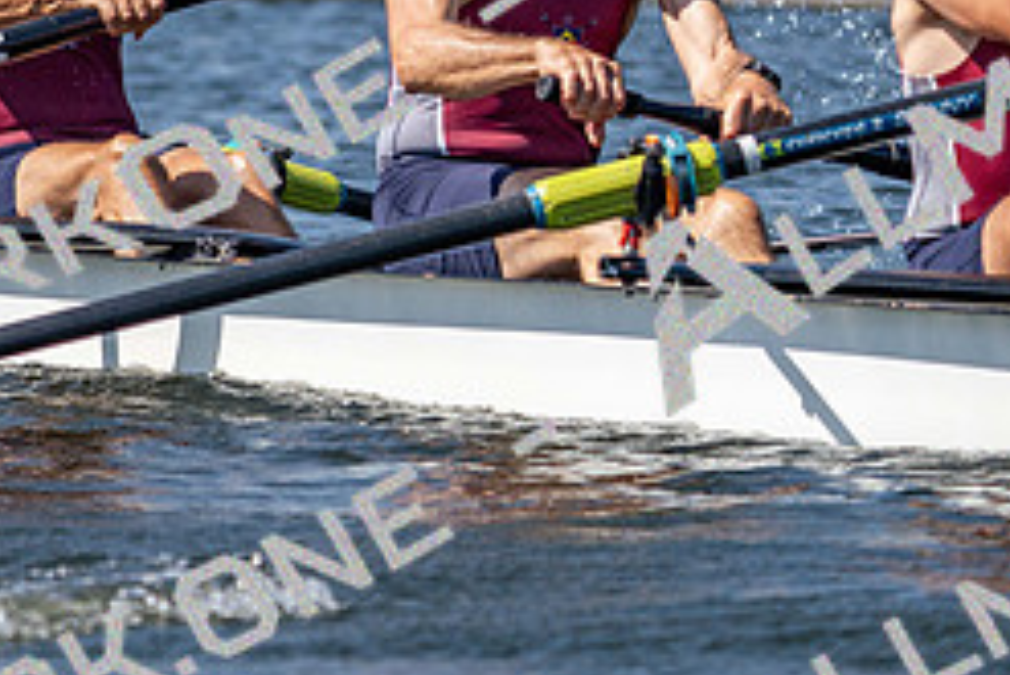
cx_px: 294
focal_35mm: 470
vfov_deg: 2.9
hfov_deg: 4.4
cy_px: 27
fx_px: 13193
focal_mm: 200
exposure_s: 1/2000
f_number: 5.6
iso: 250
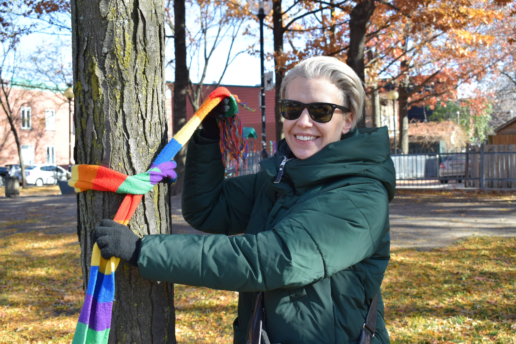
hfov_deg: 46.4
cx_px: 258
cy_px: 172
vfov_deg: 31.9
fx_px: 602
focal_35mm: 42
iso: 400
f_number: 8
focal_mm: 28
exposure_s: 1/250
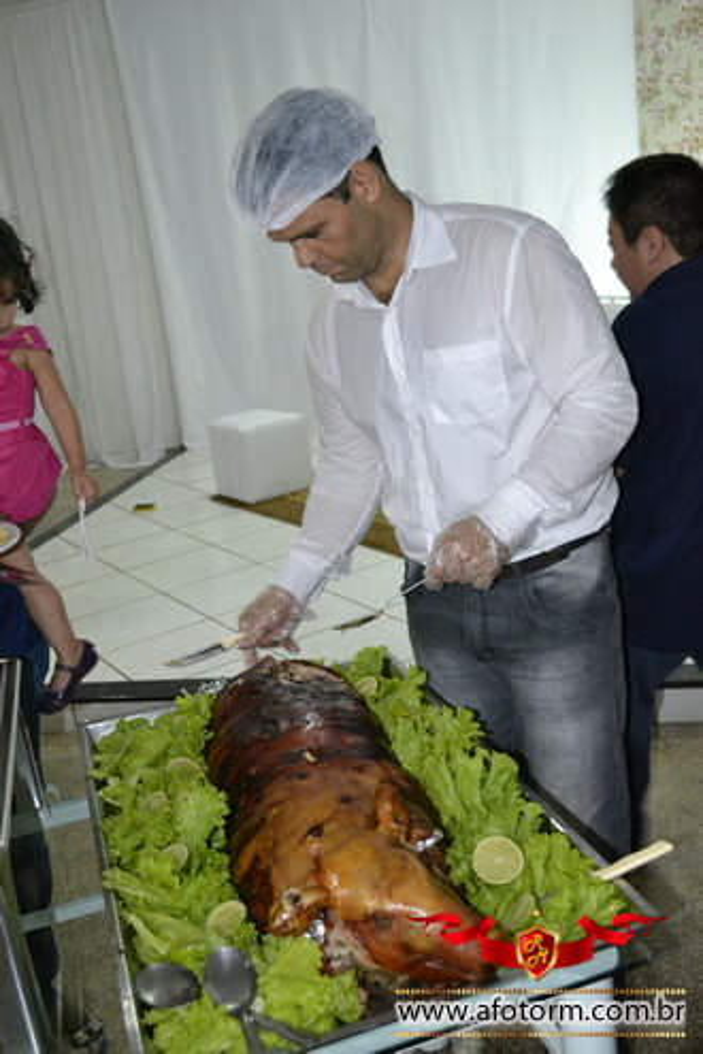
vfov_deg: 53.1
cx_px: 352
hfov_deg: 36.9
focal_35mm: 36
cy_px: 527
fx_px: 1054
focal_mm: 24
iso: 2800
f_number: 4
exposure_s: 1/60
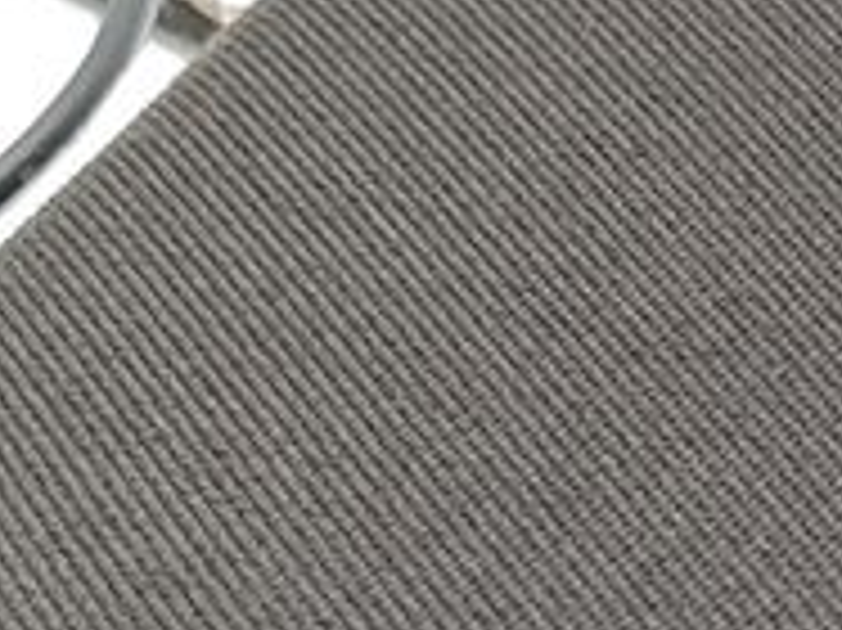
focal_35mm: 164
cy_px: 1134
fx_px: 3987
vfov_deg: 8.7
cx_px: 572
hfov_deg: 12.0
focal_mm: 5.89
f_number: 1.89
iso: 250
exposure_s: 1/100
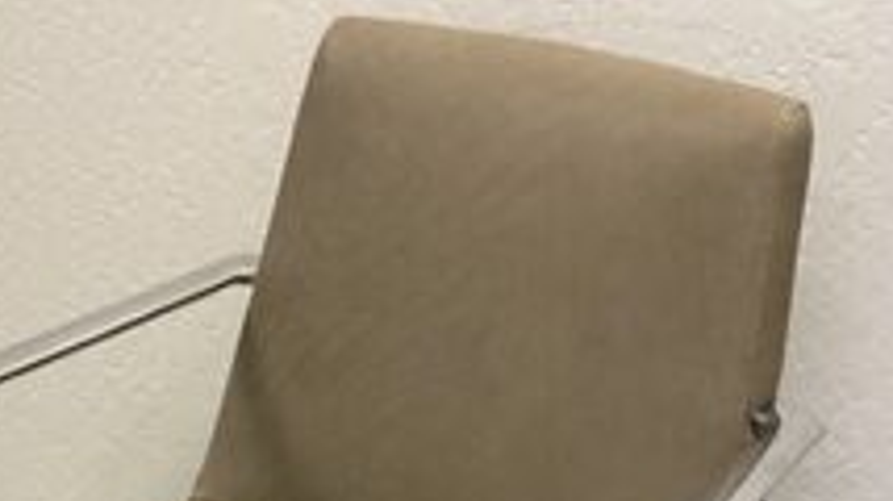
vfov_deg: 15.2
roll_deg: -1.4
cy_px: 716
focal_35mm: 74
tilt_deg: -34.0
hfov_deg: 28.5
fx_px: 1751
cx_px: 346
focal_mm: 3
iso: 160
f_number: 1.8
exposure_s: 1/50
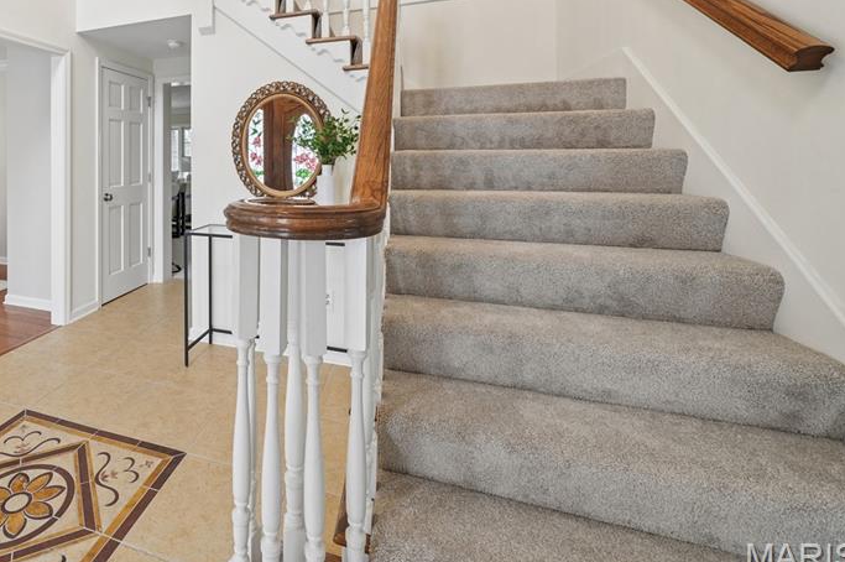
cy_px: 162
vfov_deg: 64.4
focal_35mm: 18
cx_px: 236
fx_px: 422
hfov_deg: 84.5
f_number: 8
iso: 400
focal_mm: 12
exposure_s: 1/25
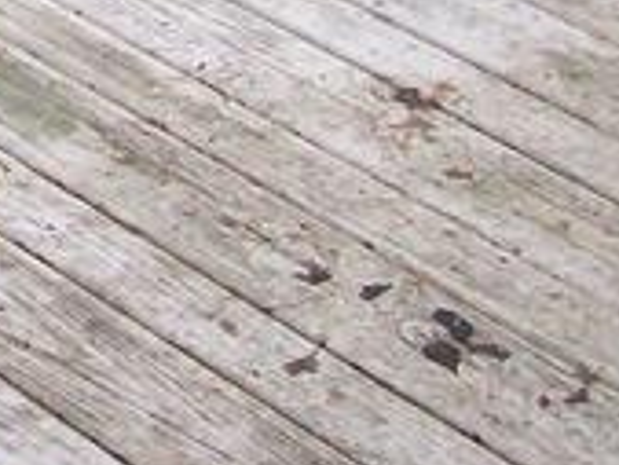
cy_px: -443
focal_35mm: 170
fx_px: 3042
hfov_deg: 10.8
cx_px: -520
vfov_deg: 8.3
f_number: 2.7
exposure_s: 1/137
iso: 200
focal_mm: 6
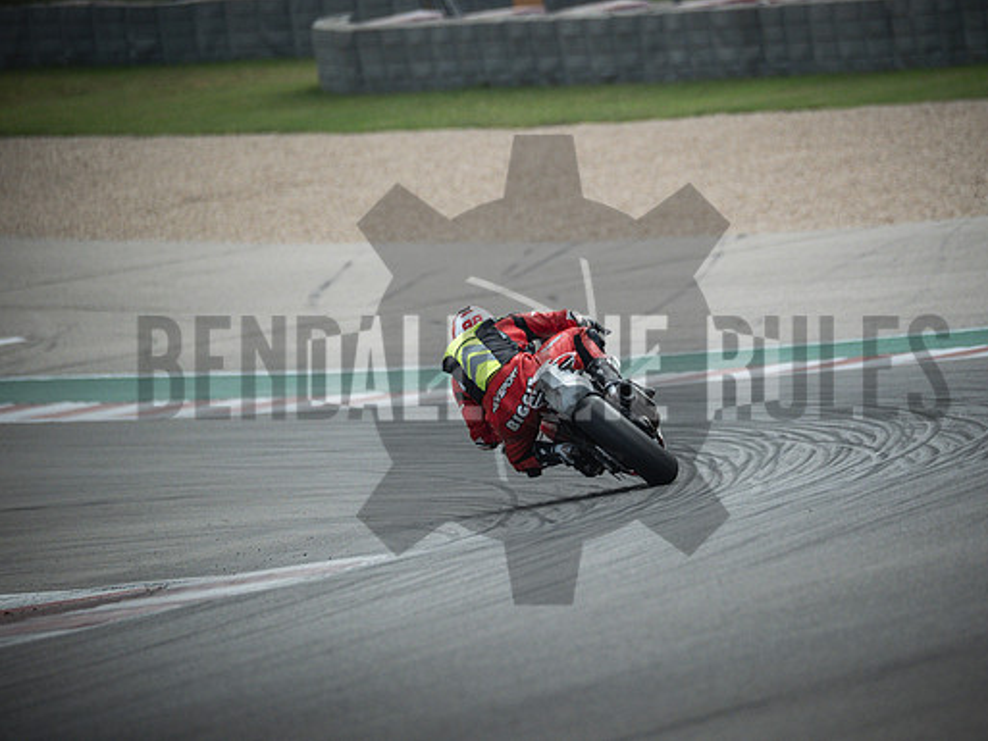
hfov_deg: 3.9
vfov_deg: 2.9
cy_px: 370
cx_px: 543
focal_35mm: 509
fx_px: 14531
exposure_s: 1/2500
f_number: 5.2
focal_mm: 312
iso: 1600
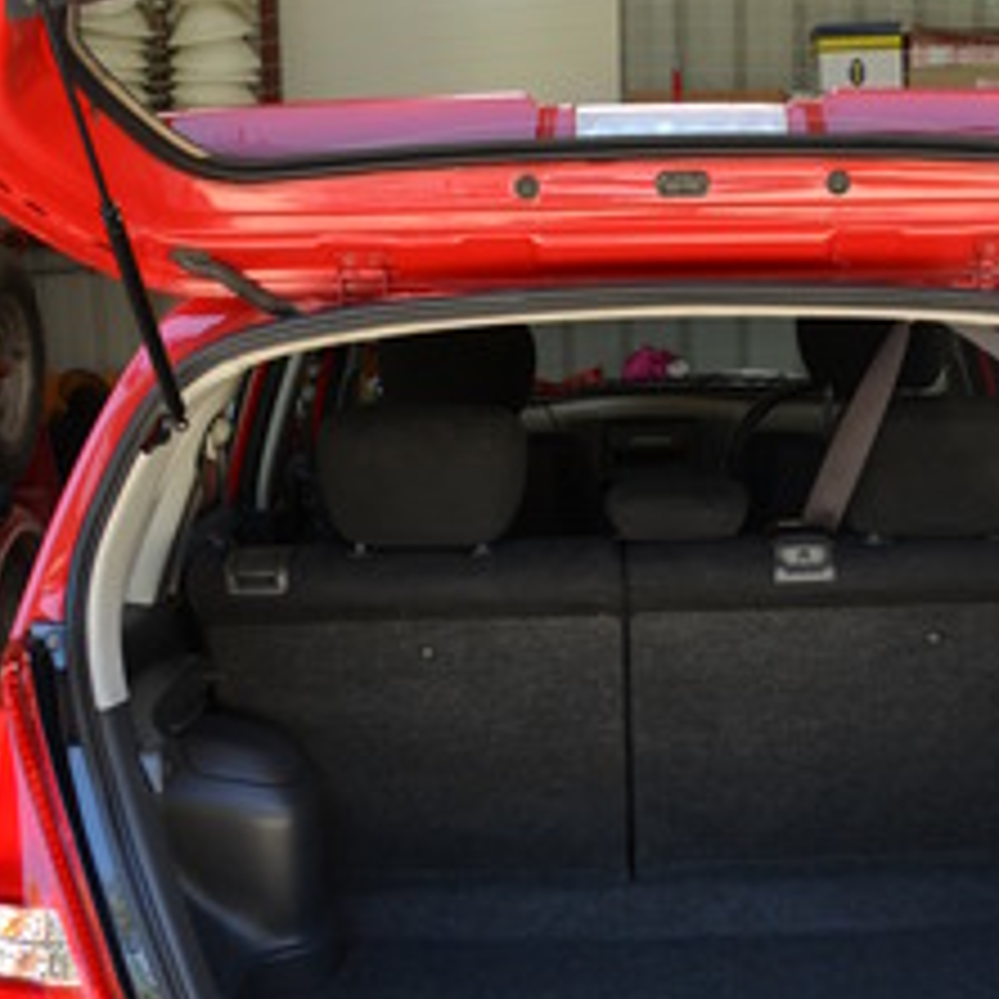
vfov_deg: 27.7
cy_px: 594
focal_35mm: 62
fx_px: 2024
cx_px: 706
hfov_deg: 27.5
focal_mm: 18
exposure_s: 1/40
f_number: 3.5
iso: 100
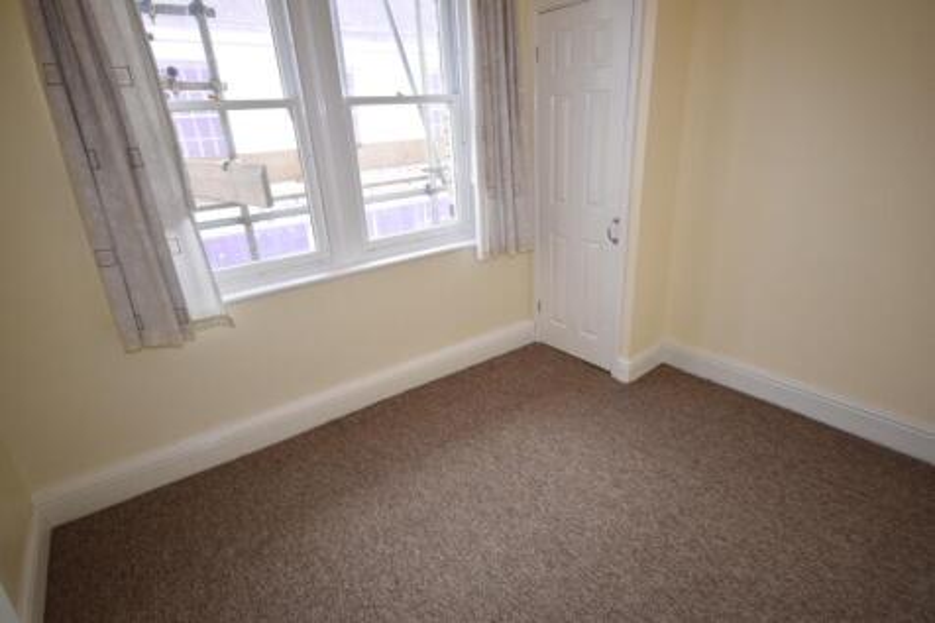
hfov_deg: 85.4
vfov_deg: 63.2
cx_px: 468
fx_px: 506
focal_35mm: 20
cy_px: 312
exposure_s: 1/100
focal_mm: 13
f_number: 5
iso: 800
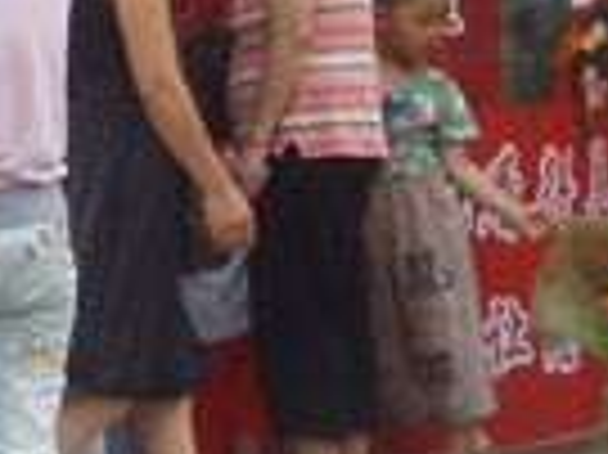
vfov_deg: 5.6
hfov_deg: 7.3
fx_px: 4563
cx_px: -698
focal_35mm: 260
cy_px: -281
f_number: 6.7
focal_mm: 8.8
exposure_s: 1/90
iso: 50
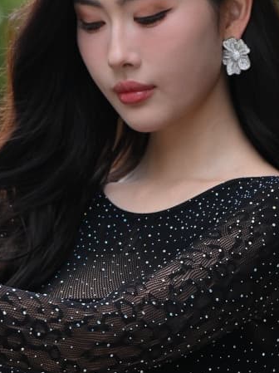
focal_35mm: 463
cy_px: 494
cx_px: 134
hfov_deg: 3.2
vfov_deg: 4.3
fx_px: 4983
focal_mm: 120
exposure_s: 1/640
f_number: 4
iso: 640
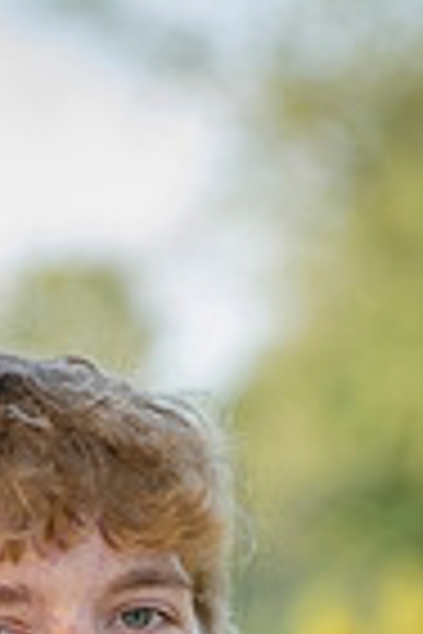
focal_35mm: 334
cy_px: 971
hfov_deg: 4.1
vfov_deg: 6.1
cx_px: 58
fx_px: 5886
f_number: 5
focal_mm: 105
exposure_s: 1/640
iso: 800
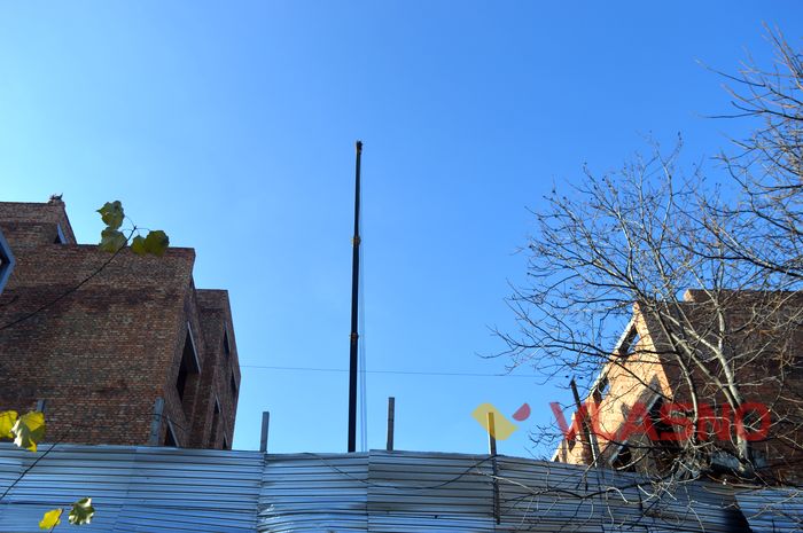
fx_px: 1003
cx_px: 402
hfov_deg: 43.6
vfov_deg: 29.8
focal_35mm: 45
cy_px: 266
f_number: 9
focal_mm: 30
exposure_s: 1/320
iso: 100
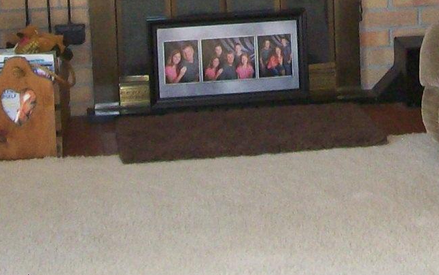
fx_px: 1627
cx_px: 336
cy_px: -211
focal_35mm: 136
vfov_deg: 9.2
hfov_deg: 15.3
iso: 140
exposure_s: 1/64
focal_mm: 6
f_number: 2.7
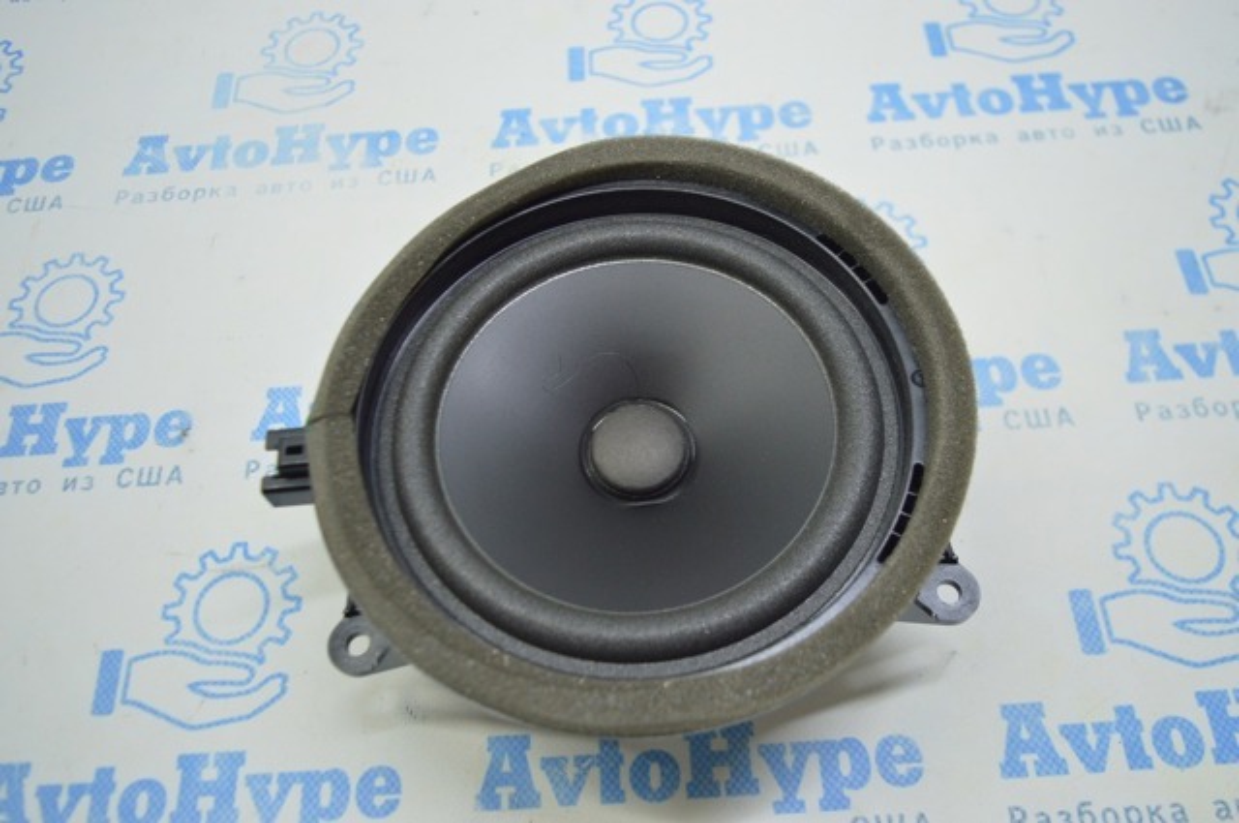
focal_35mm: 30
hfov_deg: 62.0
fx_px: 1031
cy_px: 412
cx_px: 620
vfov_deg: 43.5
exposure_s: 1/40
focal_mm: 20
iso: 400
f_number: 3.8
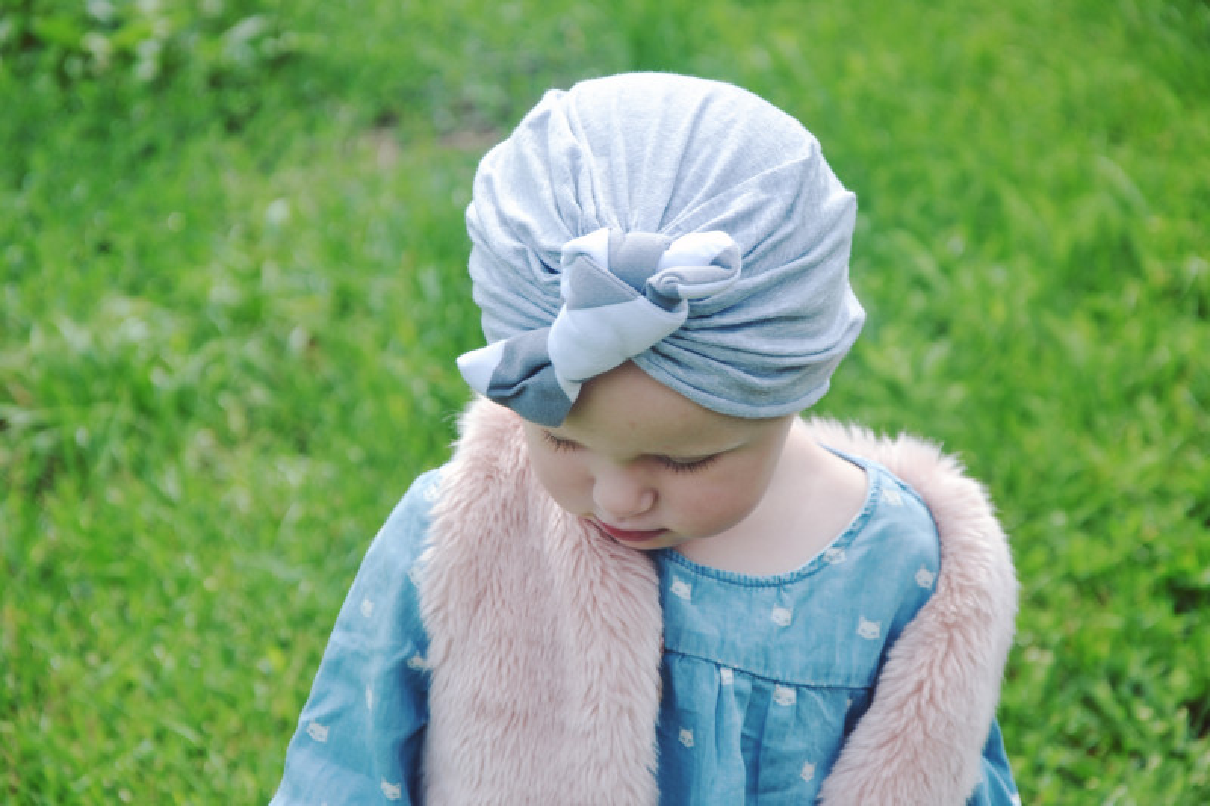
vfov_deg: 8.7
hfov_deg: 13.0
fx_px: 5292
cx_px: 605
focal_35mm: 158
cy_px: 403
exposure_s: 1/200
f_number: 7.1
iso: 100
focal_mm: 105
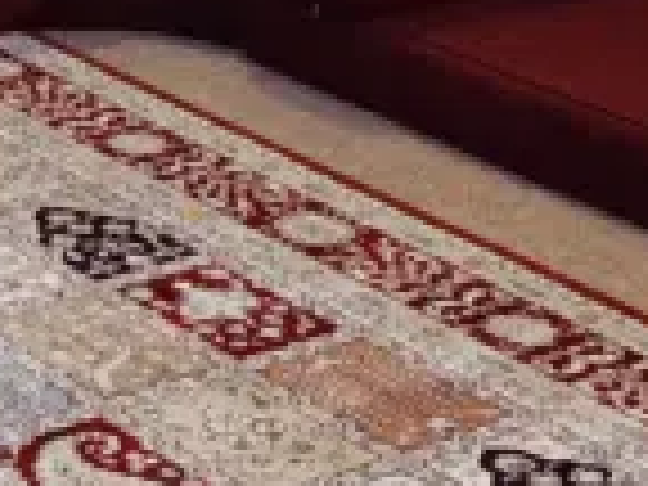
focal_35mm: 129
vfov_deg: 11.4
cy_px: 472
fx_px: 2415
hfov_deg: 15.0
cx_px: -40
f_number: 1.8
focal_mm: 4.22
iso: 320
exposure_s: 1/33
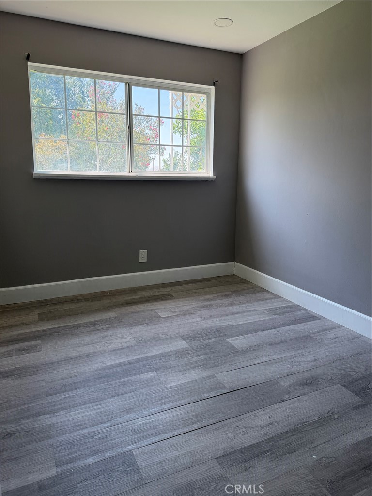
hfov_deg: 56.8
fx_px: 344
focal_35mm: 24
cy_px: 248
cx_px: 186
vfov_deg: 71.6
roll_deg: -0.9
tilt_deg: -11.4
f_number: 1.78
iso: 100
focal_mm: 6.76
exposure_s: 1/407
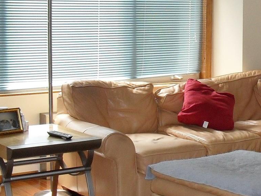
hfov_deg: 19.5
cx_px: 321
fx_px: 709
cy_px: 60
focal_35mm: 94
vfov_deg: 15.7
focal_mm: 6.3
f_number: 3.2
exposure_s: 1/45
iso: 200
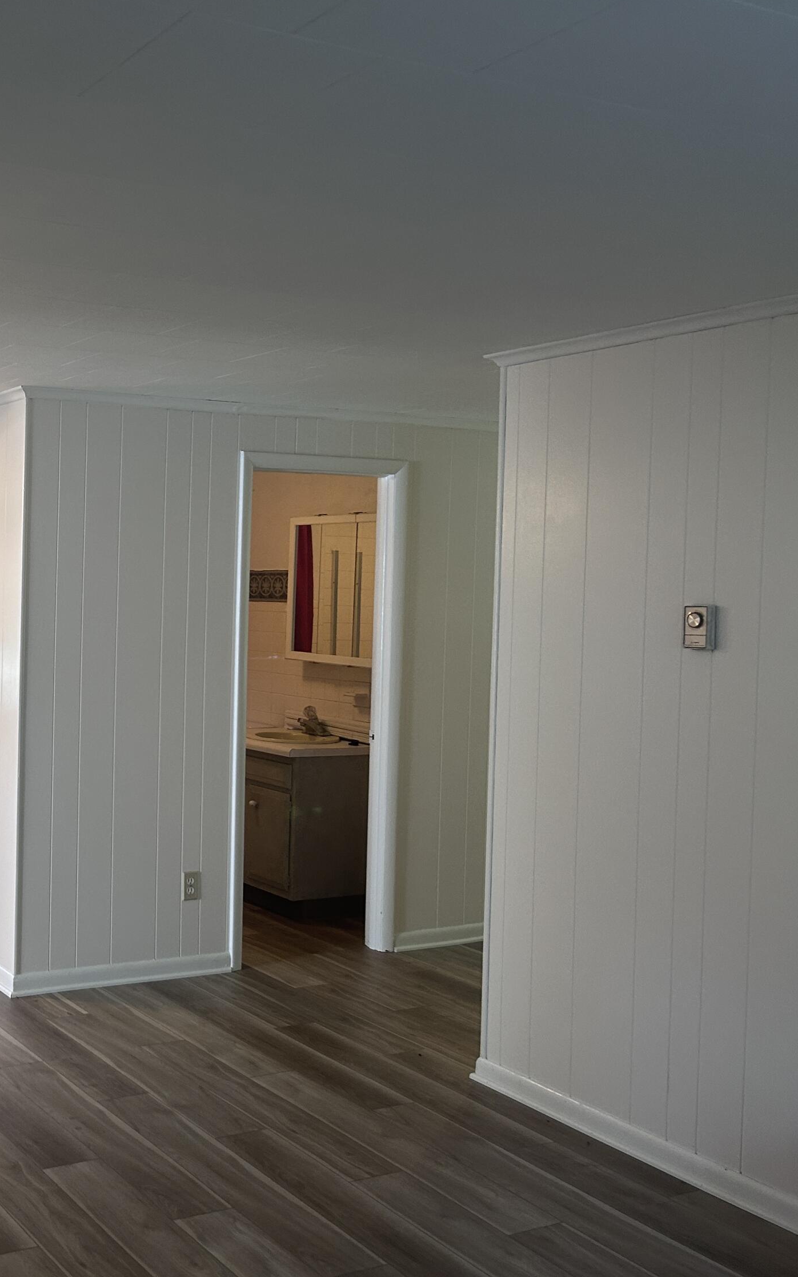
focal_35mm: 37
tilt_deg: -2.6
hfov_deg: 31.4
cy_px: 635
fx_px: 1287
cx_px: -33
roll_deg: -0.6
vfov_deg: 52.7
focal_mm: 5.7
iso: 125
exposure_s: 1/60
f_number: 1.5
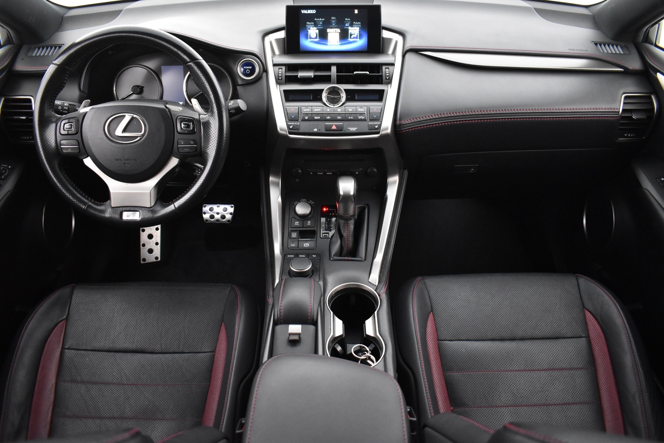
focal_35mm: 27
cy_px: 222
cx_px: 332
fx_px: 498
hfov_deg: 67.4
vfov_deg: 47.9
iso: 3200
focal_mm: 18
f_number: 3.5
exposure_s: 1/20
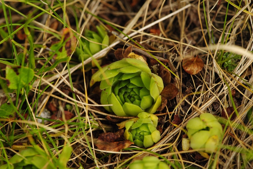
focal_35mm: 128
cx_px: 126
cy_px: 84
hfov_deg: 16.0
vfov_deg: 10.8
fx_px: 897
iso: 200
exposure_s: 1/80
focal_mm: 85
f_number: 8
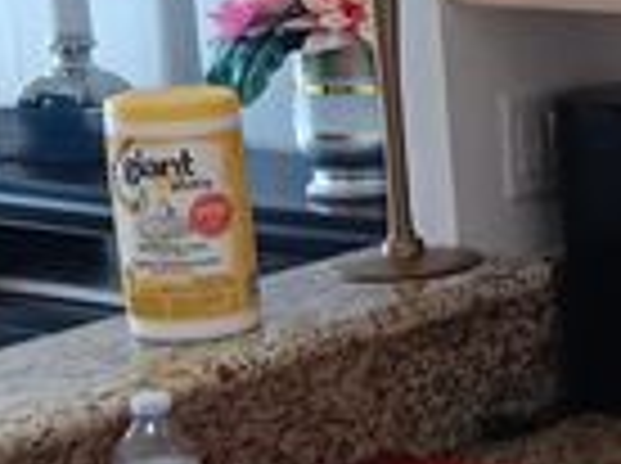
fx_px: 2167
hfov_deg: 13.1
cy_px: 293
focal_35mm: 121
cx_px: 1395
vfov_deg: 12.2
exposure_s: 1/25
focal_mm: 3.98
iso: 80
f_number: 1.8
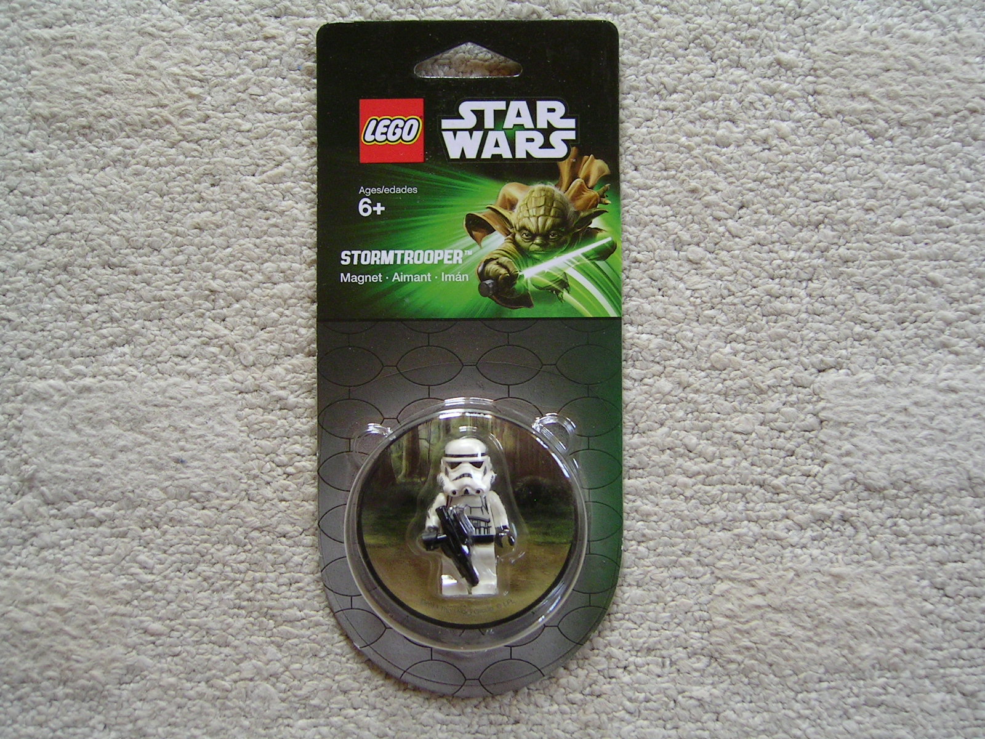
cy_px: 370
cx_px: 492
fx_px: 1024
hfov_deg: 51.4
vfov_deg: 39.7
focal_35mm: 36
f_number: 2.8
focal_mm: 5.6
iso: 100
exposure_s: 1/32.9
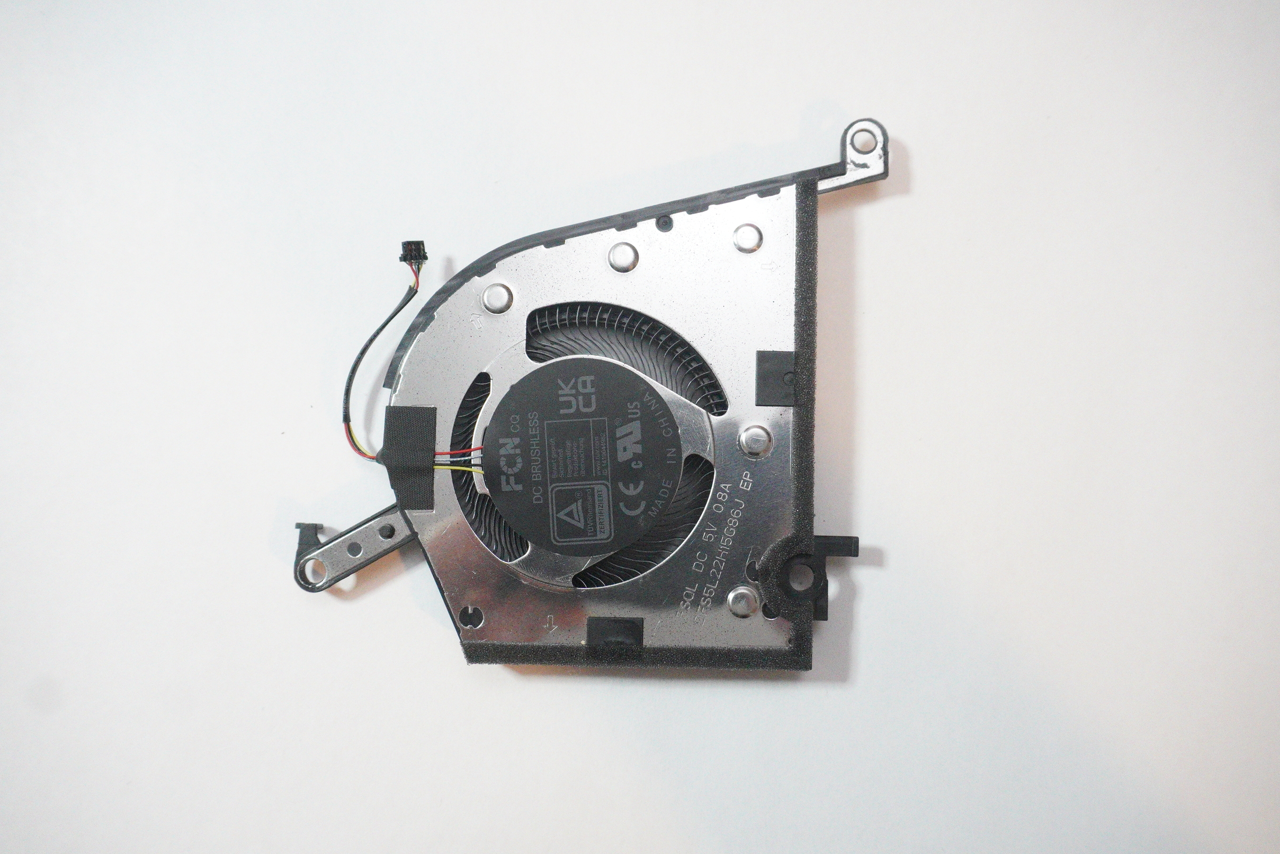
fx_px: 1102
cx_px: 644
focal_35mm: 31
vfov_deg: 42.3
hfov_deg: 60.3
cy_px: 434
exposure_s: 1/200
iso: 8000
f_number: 5.6
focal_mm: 20
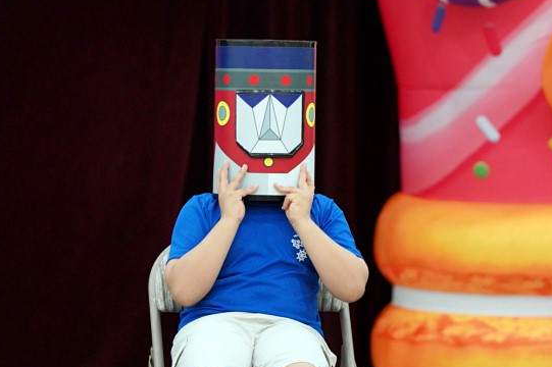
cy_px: 150
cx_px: 269
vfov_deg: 4.1
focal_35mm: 333
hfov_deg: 6.2
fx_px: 5103
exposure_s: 1/250
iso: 5000
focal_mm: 200
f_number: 4
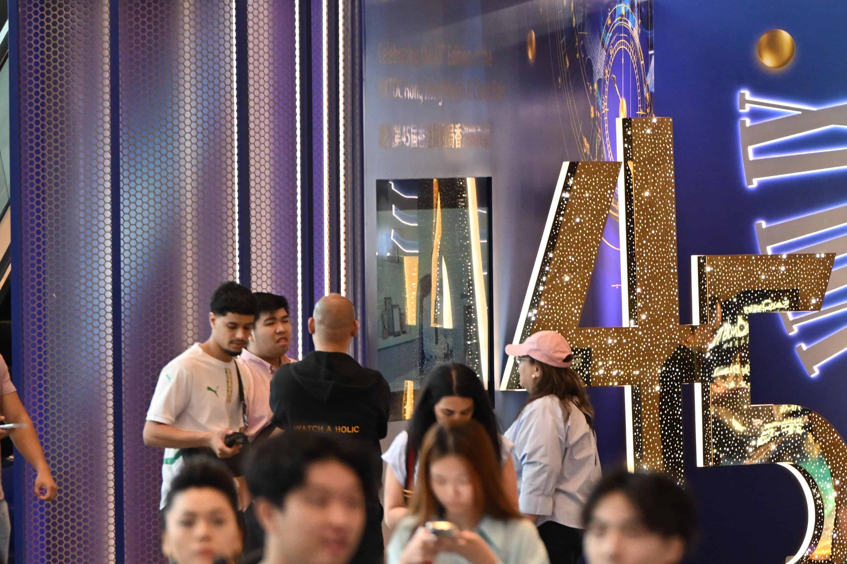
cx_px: 1095
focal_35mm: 342
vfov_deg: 4.0
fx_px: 8046
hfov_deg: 6.0
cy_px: 266
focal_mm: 125
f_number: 2.8
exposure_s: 1/200
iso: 640
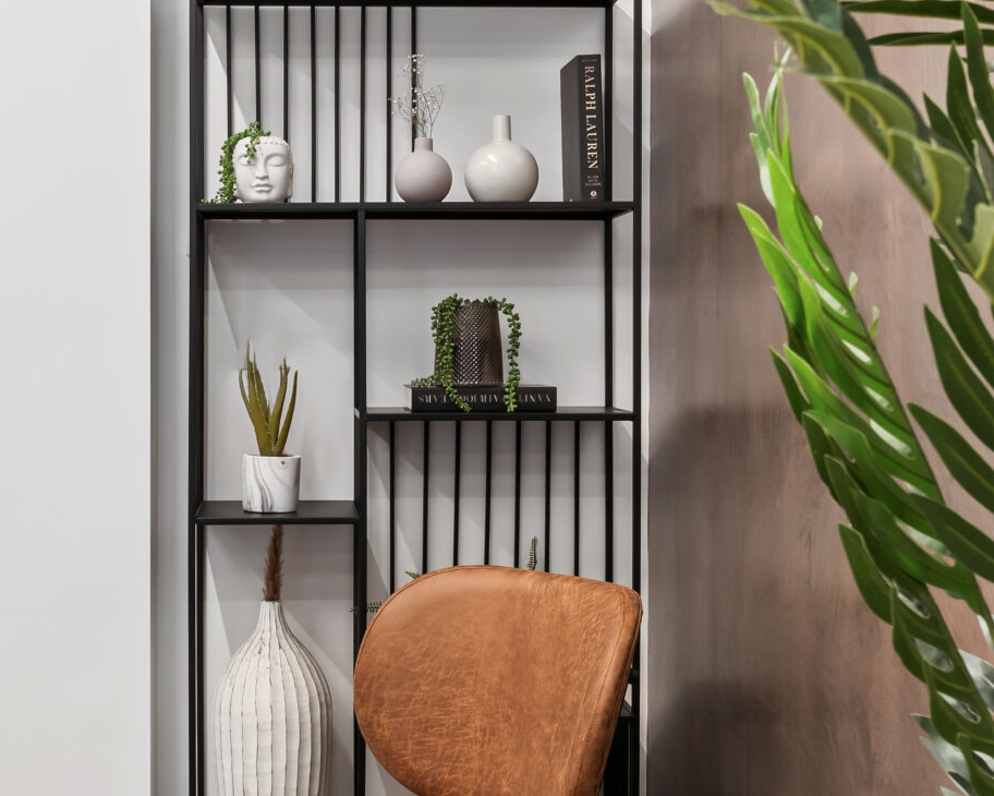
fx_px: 1736
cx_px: 355
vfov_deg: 25.8
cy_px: 328
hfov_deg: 31.8
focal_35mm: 59
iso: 160
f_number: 10
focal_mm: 28
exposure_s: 1/3
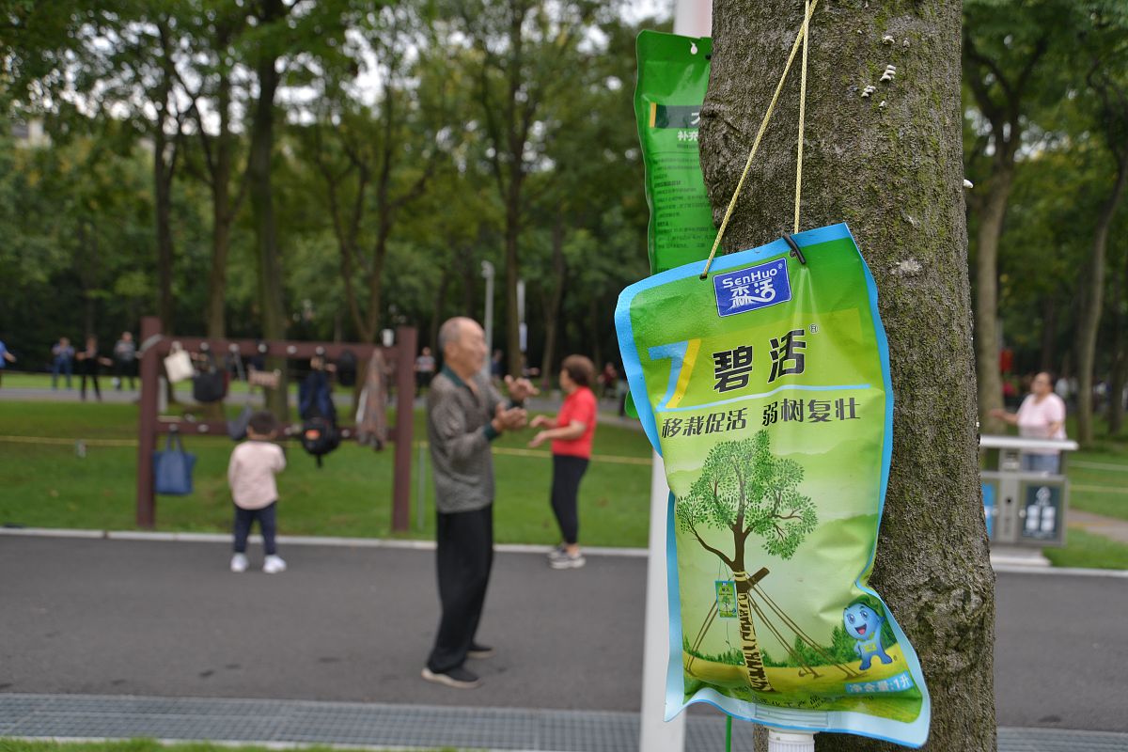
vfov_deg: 41.1
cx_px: 564
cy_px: 376
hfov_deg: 58.7
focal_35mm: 32
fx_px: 1003
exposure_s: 1/160
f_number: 5.6
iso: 320
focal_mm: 32
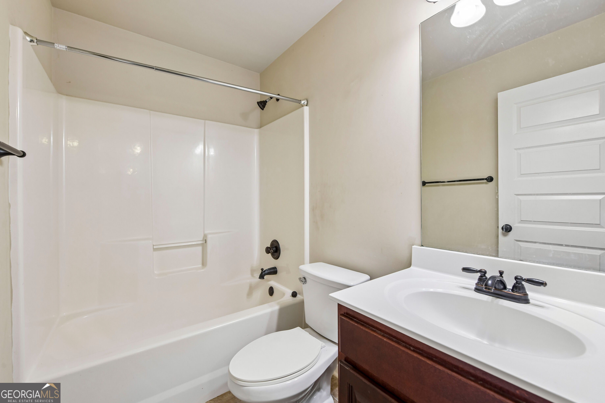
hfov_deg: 104.3
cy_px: 202
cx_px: 302
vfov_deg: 81.2
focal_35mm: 14
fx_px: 235
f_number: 8
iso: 400
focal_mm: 14
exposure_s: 1/13
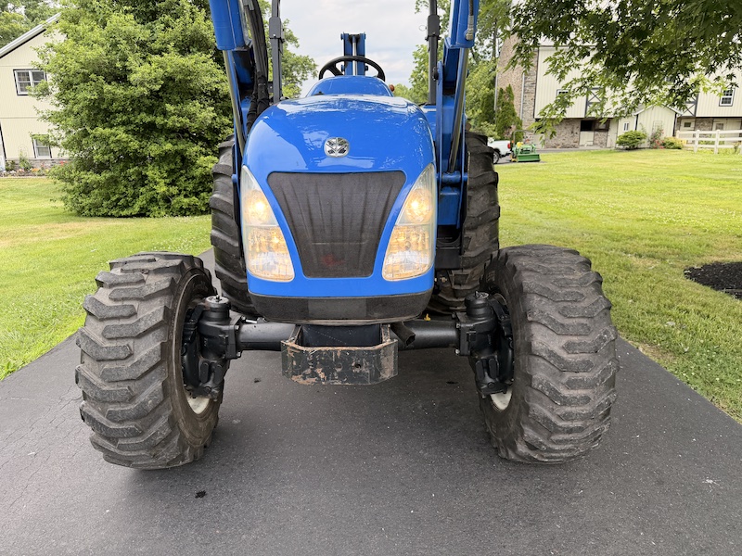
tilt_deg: -14.6
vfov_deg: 56.8
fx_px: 514
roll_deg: +2.0
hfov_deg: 71.6
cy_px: 278
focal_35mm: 24
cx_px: 371
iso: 100
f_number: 1.78
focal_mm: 6.76
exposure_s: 1/1046
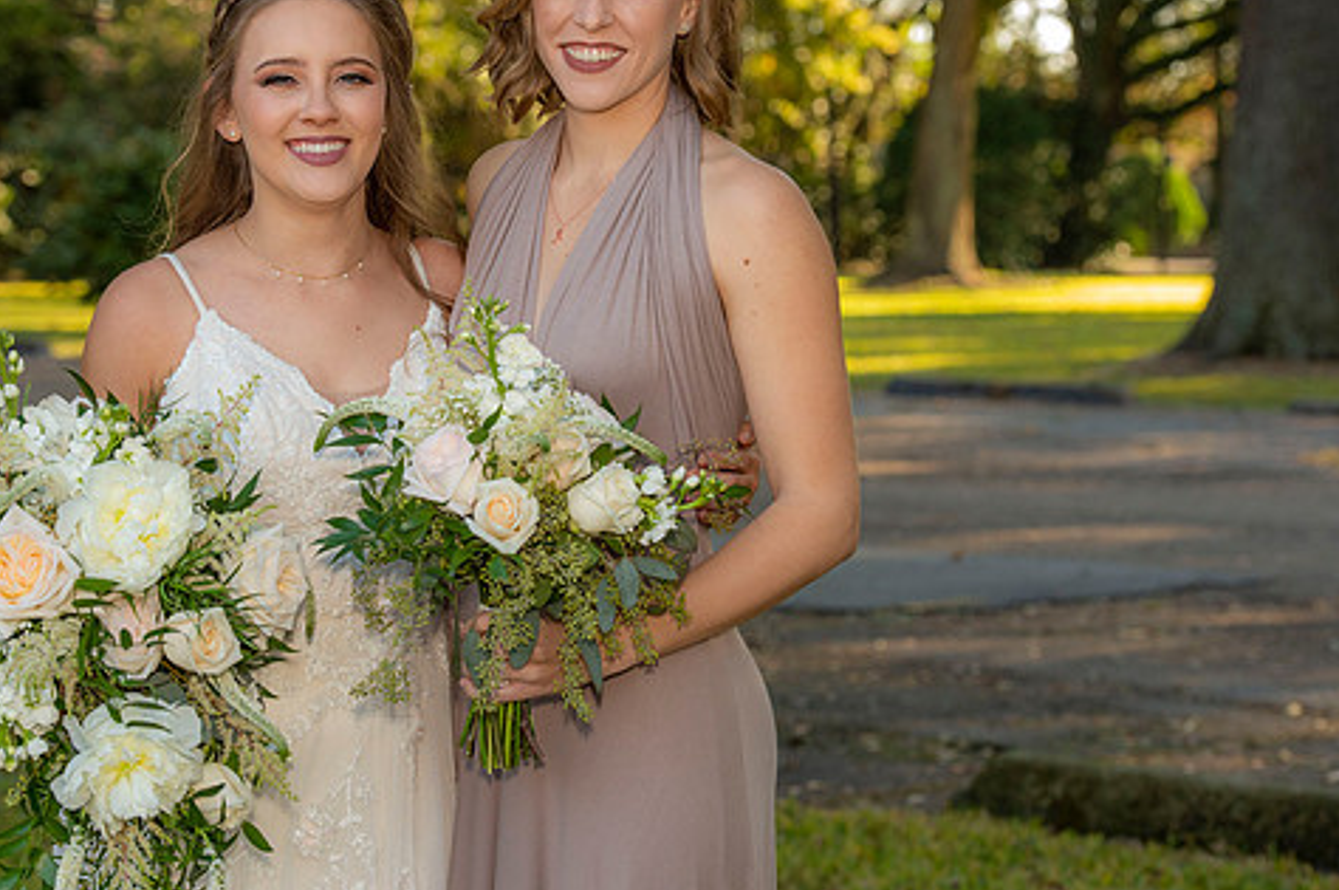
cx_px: 534
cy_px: 373
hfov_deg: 17.1
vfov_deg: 11.4
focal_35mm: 120
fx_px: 4459
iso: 1250
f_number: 6.3
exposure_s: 1/400
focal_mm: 98
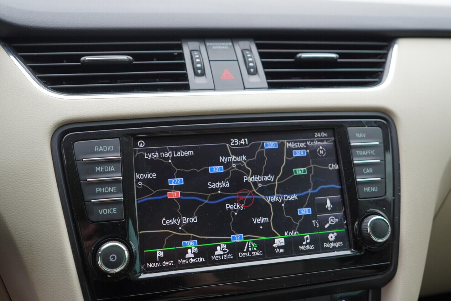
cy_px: 150
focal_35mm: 36
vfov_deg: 36.9
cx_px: 226
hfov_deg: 53.1
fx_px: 451
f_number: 2.8
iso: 125
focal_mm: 24
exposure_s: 1/40
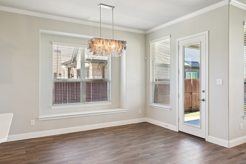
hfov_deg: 72.6
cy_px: 82
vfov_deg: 52.2
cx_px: 123
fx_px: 167
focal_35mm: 24
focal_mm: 24.5
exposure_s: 1/30
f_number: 8
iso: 400
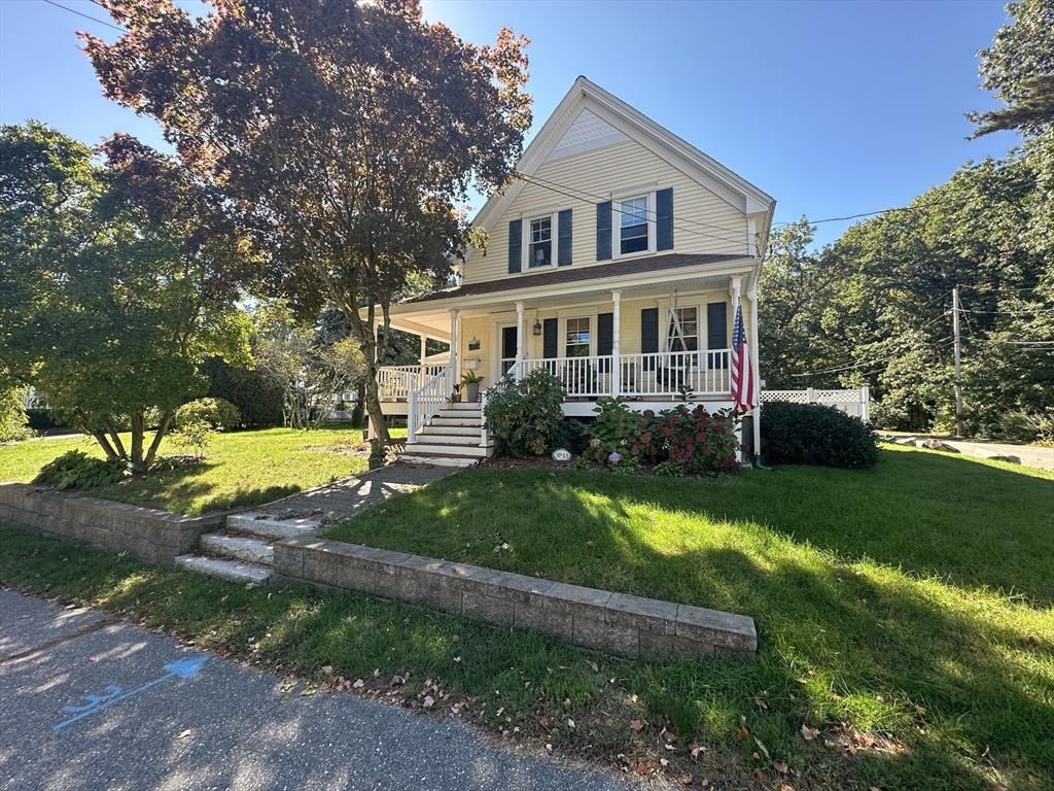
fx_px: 426
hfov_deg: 102.1
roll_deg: -1.0
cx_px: 527
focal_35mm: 14
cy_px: 396
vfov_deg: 85.7
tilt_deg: +3.6
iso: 50
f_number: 2.2
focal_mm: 2.22
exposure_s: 1/270
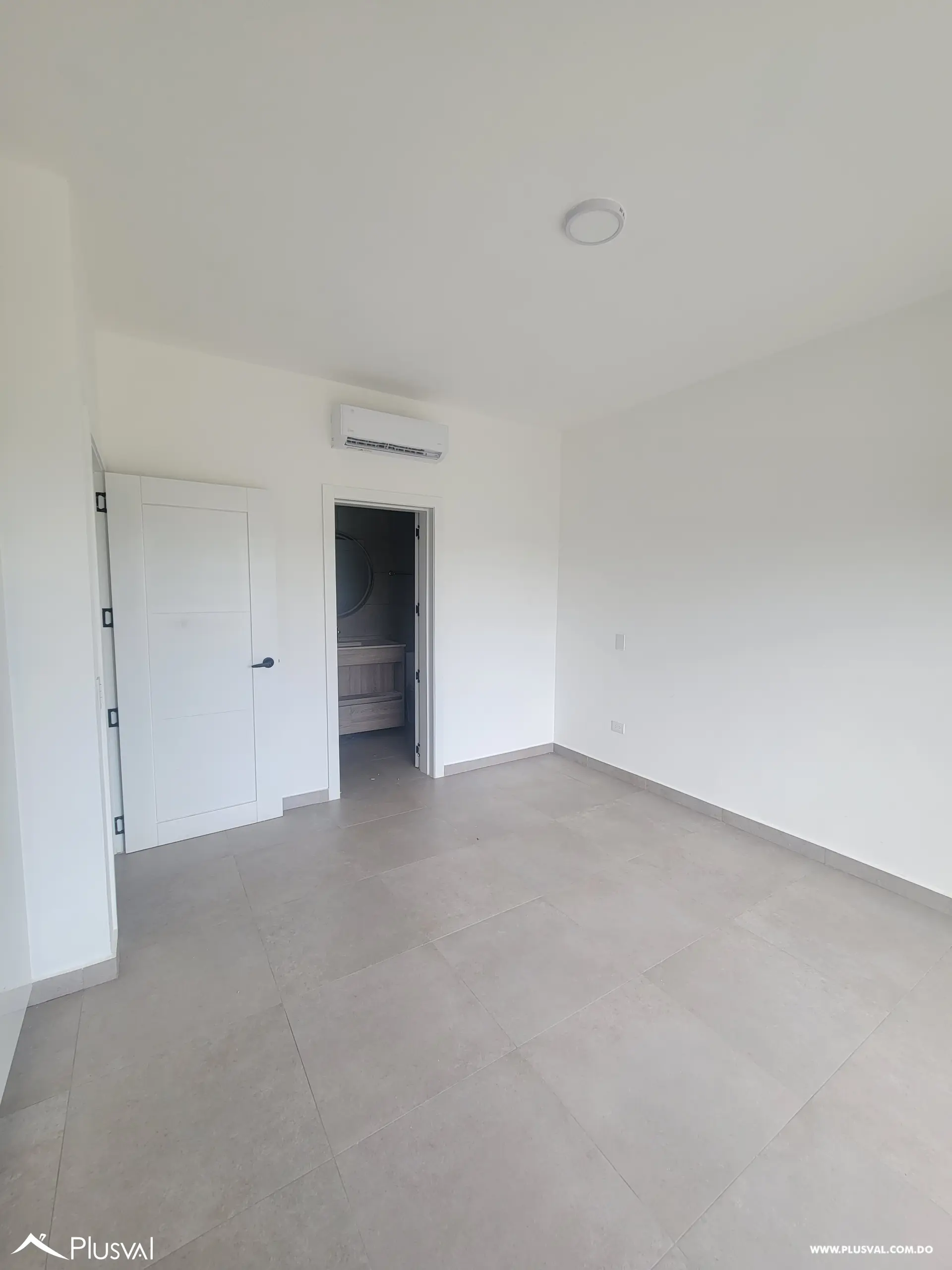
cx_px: 476
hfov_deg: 89.9
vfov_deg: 106.2
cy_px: 635
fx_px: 477
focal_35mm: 13
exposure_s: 1/128
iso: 50
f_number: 2.2
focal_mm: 2.2
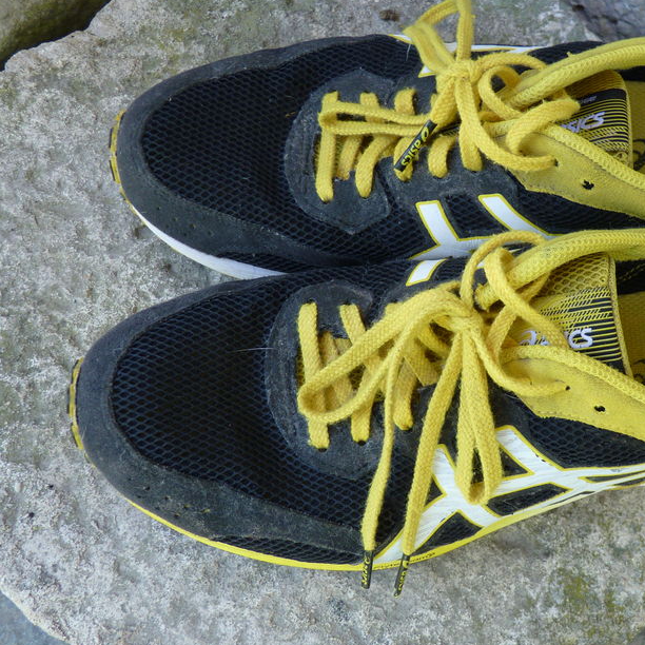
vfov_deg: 42.8
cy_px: 321
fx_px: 822
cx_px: 475
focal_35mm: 39
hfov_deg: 41.7
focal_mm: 4.8
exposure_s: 1/40
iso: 80
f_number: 2.8
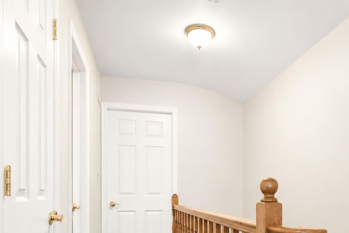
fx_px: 262
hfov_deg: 66.1
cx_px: 225
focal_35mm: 27
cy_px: 200
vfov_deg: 44.5
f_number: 4
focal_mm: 10
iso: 2000
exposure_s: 1/40
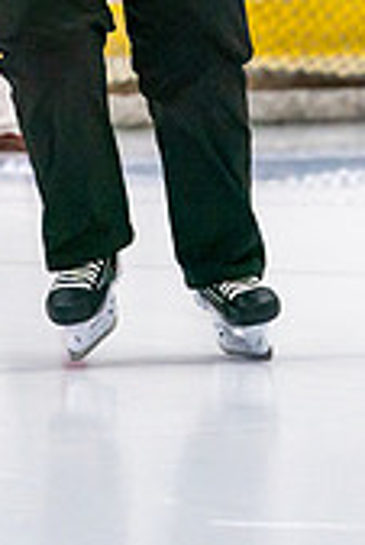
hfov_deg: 1.7
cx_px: 107
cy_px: -177
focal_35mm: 818
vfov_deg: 2.5
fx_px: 12414
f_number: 2.8
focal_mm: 200
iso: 3200
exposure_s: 1/1250
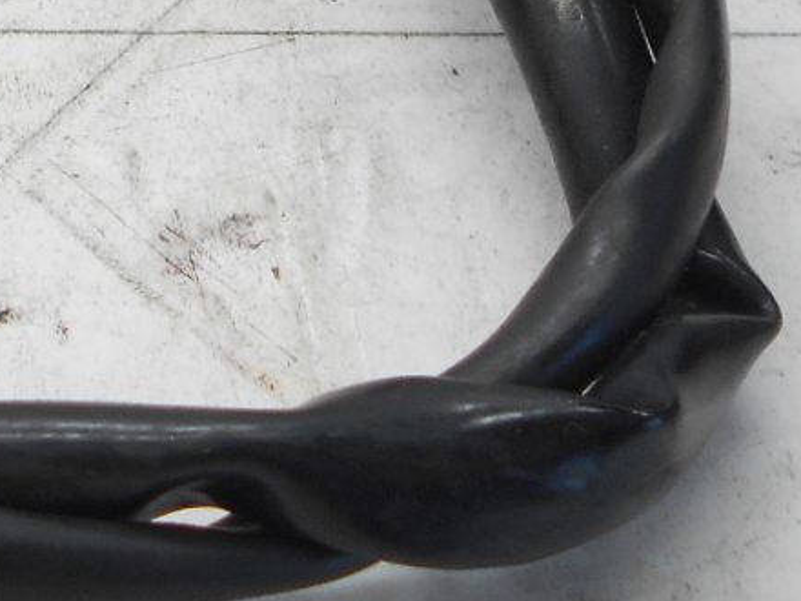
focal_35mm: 109
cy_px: -138
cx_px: -200
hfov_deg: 17.1
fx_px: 2522
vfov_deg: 13.2
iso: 80
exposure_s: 1/50
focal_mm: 5.1
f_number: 3.4
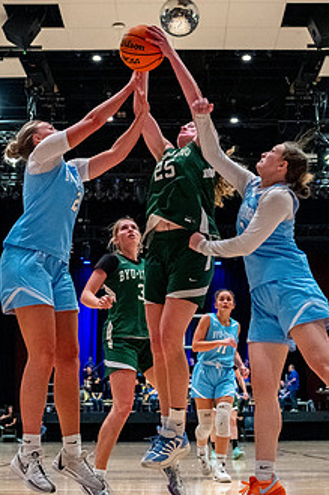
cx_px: 180
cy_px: 174
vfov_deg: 31.2
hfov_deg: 21.2
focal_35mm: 64
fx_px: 878
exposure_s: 1/640
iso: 6400
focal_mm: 29
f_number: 2.8
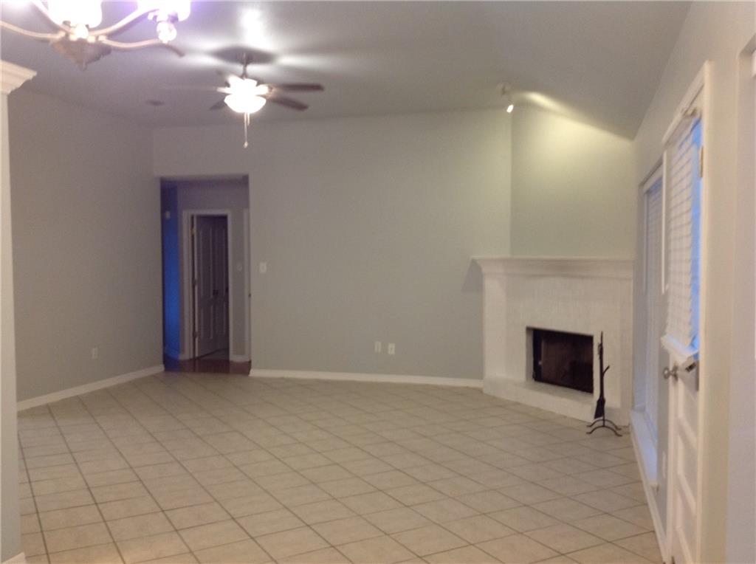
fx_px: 763
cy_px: 282
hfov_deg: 52.7
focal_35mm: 35
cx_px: 378
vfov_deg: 40.6
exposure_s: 1/15
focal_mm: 4.28
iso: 100
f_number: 2.4
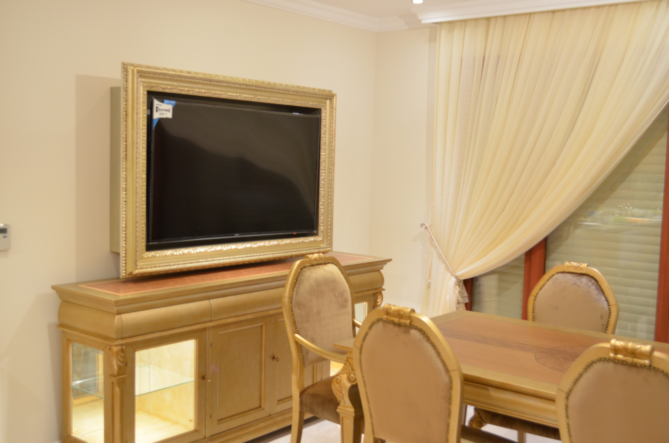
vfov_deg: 34.1
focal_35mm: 39
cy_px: 222
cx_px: 334
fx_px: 723
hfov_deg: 49.6
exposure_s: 1/8
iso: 640
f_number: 4.5
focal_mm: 26
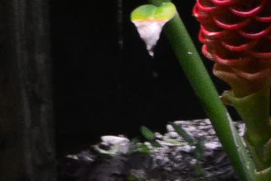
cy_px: -152
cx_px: 610
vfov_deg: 5.7
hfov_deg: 8.1
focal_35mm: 237
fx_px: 1785
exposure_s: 1/60
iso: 1600
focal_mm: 30
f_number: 8
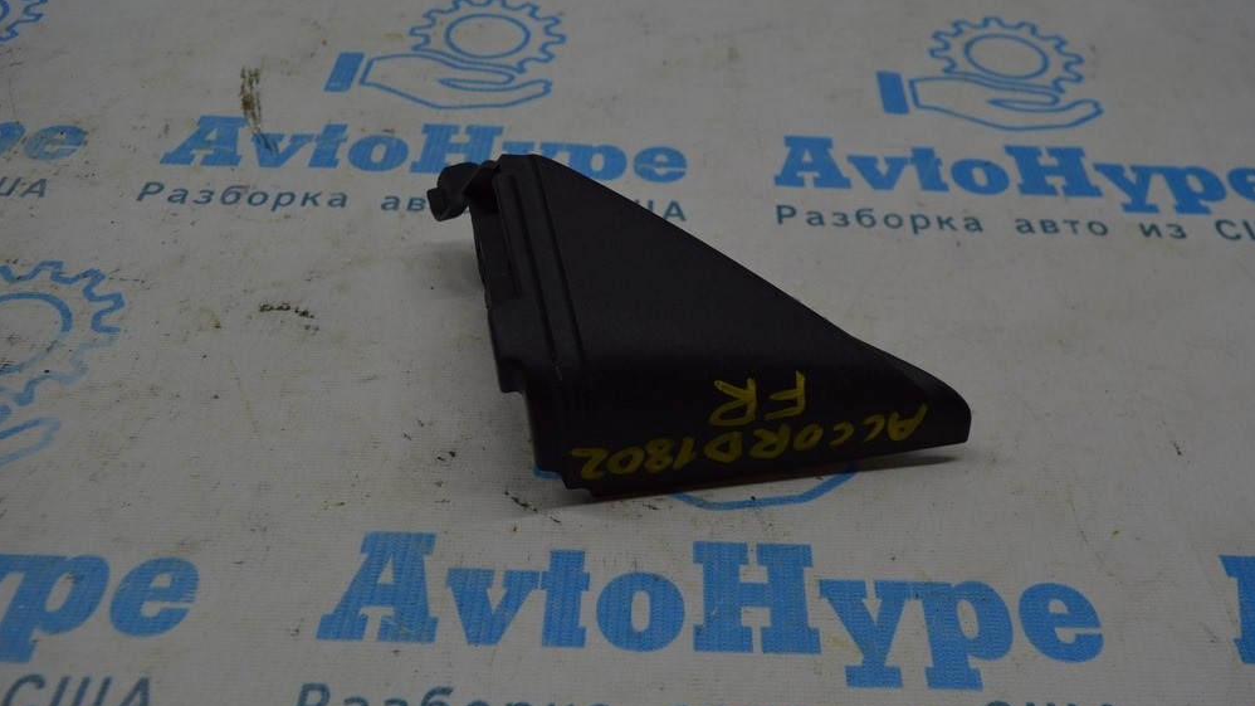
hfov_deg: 66.1
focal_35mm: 29
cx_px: 643
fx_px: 965
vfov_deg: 40.1
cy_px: 386
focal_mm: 18
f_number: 5.6
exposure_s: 1/125
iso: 320
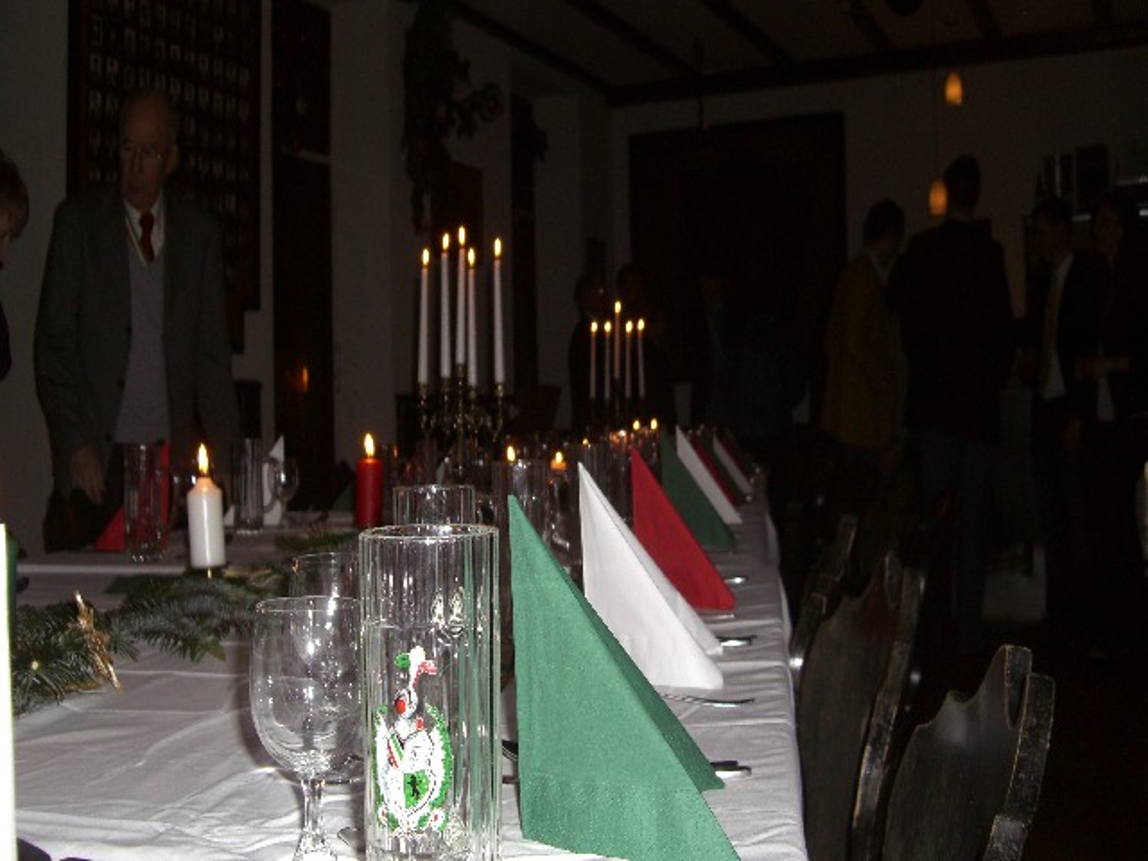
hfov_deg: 49.0
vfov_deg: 37.7
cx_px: 574
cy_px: 430
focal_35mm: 38
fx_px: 1260
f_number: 2.8
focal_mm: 7.9
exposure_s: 1/60
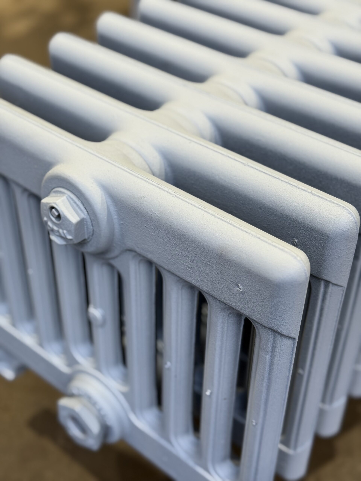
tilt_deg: -39.8
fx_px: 667
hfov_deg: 30.3
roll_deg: -1.6
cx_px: 180
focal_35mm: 48
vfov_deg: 39.7
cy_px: 240
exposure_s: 1/100
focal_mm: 6.76
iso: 100
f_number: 1.78
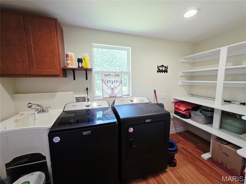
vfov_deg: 89.9
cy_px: 92
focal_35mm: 13
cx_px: 123
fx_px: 92
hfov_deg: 106.2
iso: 160
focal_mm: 2.2
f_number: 1.9
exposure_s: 1/120
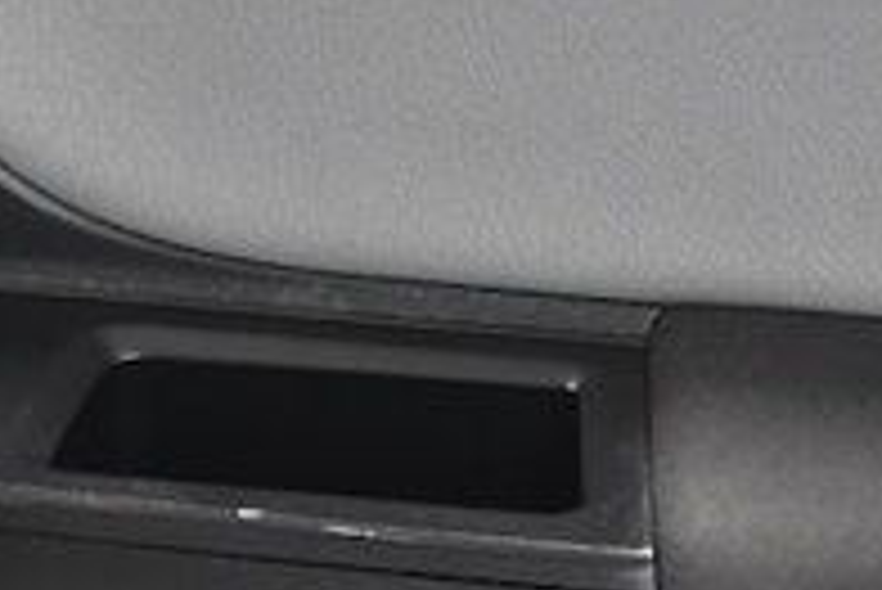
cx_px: 176
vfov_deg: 3.7
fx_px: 9219
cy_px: 547
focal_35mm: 376
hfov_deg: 5.5
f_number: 4.5
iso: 2500
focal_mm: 48
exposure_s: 1/320
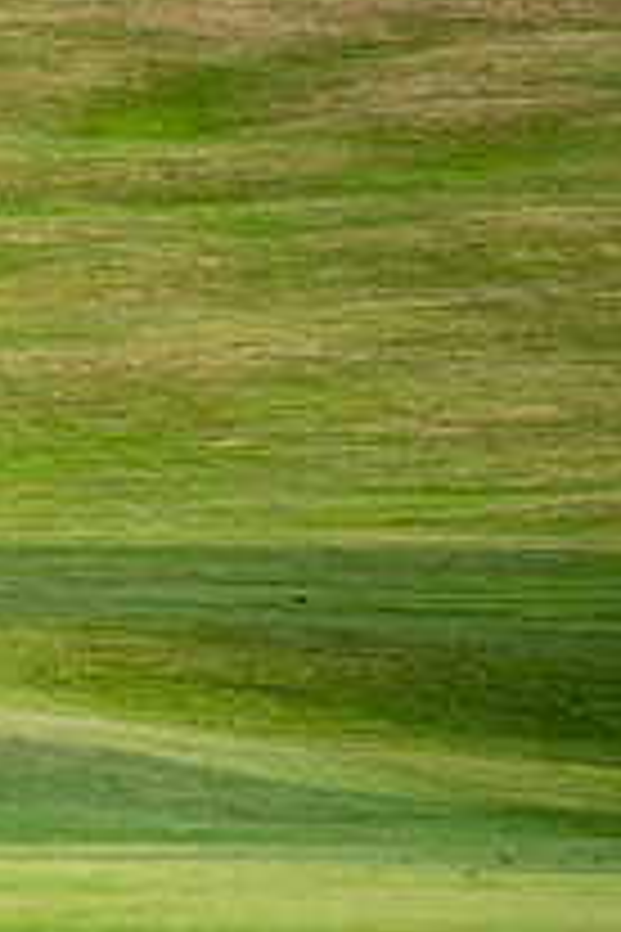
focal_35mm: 1585
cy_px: 587
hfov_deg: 0.9
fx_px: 41009
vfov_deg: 1.3
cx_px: -333
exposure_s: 1/800
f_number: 5.6
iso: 200
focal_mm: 300
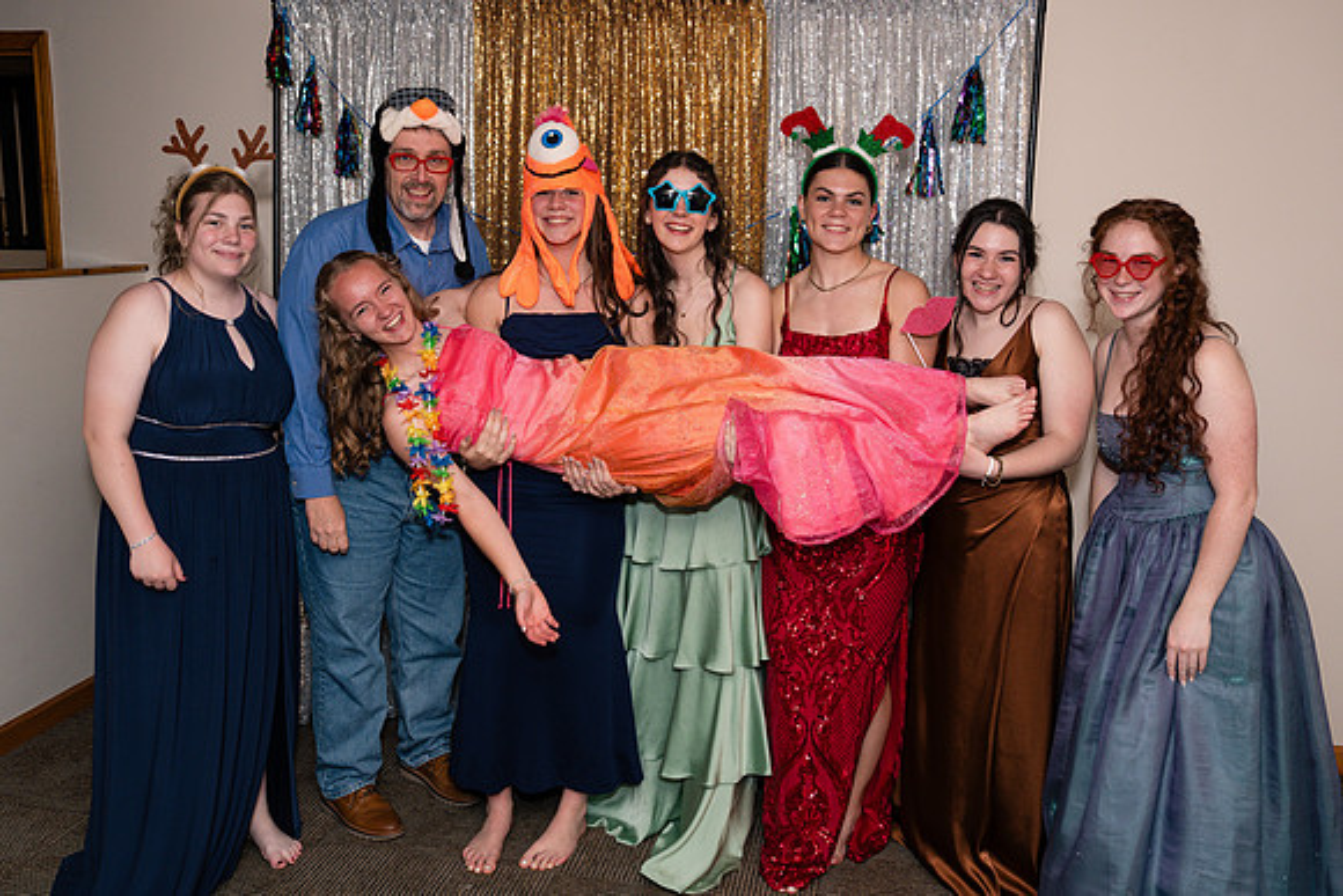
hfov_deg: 58.4
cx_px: 658
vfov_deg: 40.9
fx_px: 1202
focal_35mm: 32
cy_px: 419
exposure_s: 1/250
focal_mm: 29
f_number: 4
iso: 400
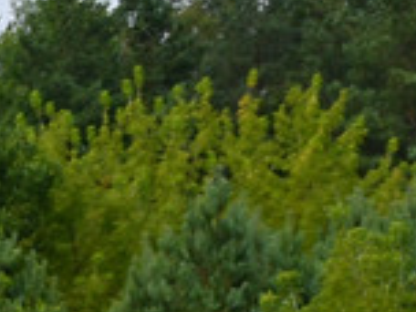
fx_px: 4735
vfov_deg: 3.7
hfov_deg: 5.0
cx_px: -219
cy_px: 924
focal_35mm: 394
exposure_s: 1/800
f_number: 6.3
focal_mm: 32
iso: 200
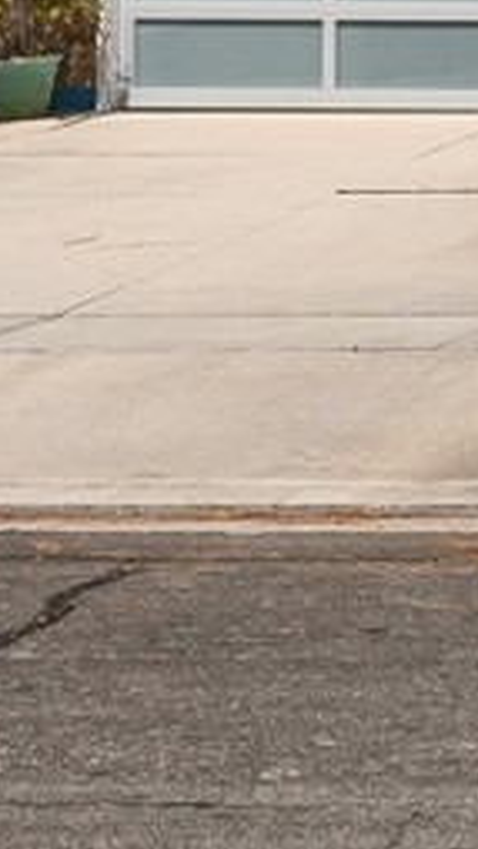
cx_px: 1427
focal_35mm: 165
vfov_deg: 12.7
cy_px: -172
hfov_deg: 6.7
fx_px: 3715
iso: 320
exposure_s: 1/320
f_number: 7.1
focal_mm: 26
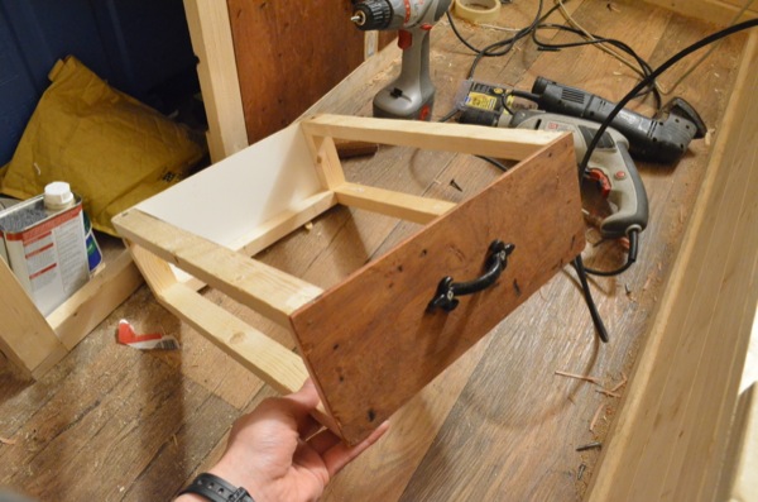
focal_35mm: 27
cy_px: 251
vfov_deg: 47.7
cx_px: 379
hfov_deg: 67.5
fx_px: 567
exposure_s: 1/40
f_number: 9
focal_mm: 18
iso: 6400
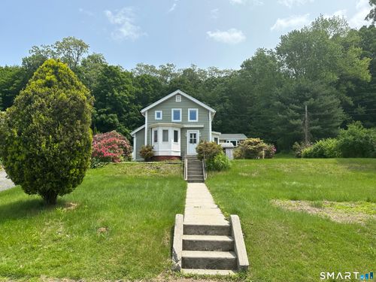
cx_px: 188
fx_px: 261
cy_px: 141
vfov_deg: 56.8
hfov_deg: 71.6
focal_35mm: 24
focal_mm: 6.86
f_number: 1.78
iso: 80
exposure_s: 1/3717
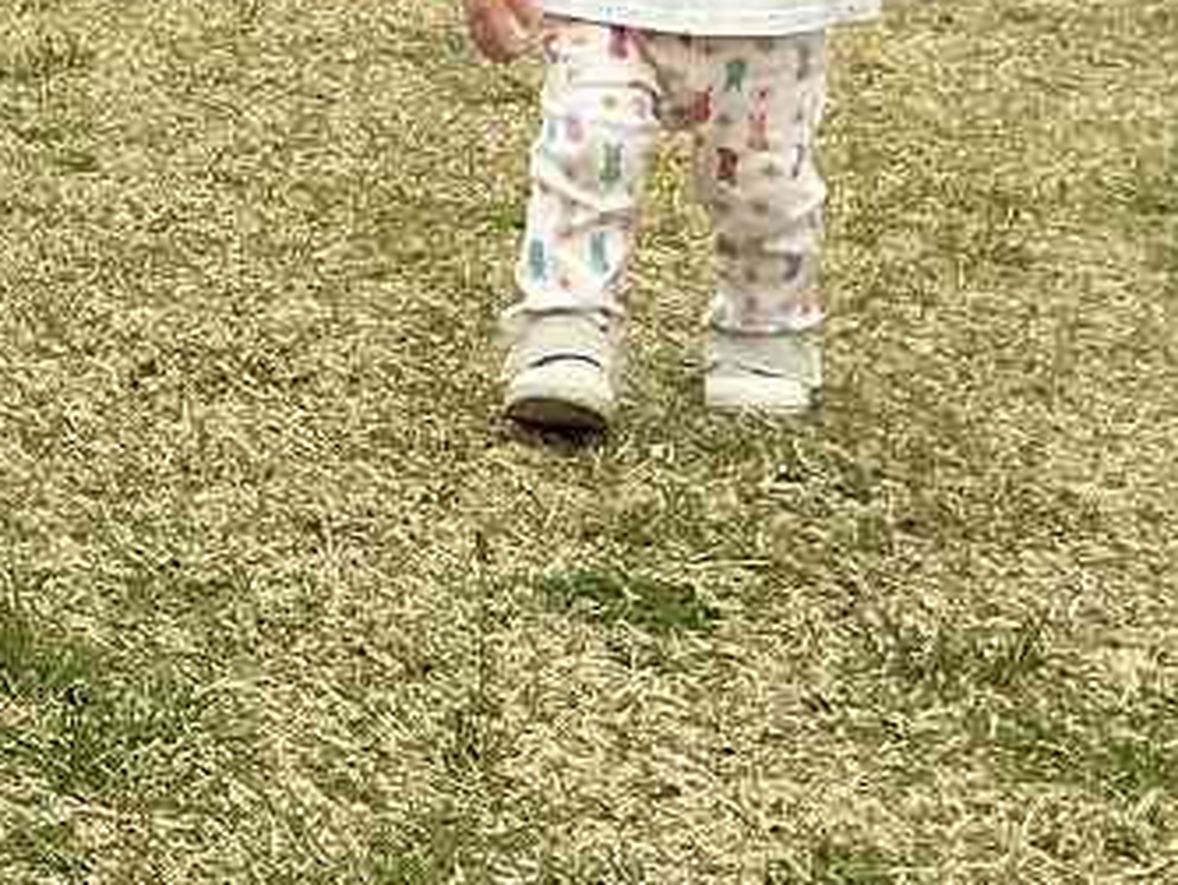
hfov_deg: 16.9
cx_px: -596
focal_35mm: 105
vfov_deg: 13.9
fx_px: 3576
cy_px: -28
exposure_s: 1/1098
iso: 25
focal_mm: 3
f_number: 1.8
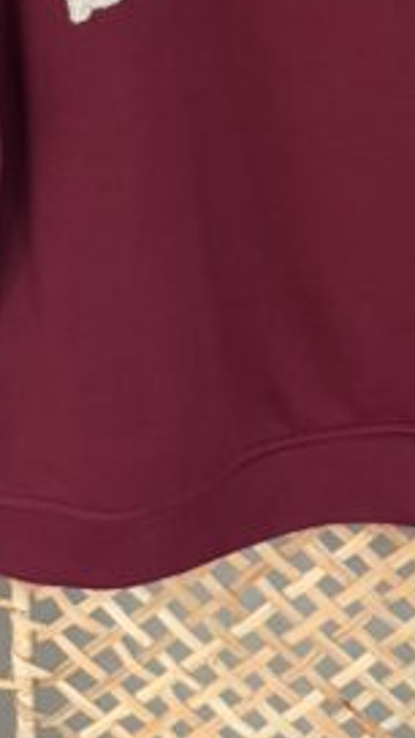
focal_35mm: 77
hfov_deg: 15.5
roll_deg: -0.6
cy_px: -84
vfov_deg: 25.4
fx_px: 1506
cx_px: 382
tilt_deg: -13.5
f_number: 1.78
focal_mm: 6.76
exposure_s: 1/41
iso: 800
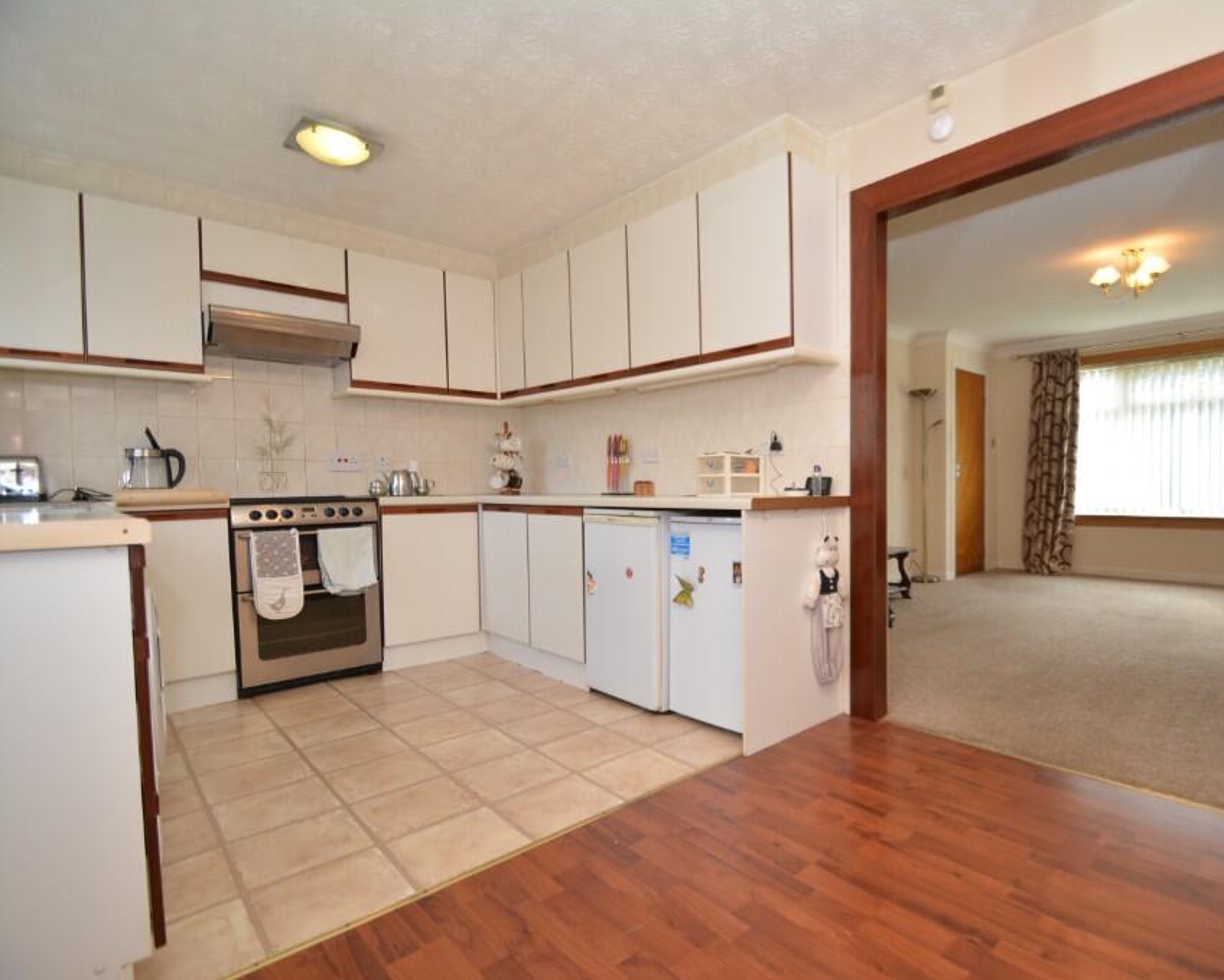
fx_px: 616
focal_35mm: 17
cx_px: 738
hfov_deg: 88.4
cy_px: 488
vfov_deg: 77.0
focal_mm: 10
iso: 250
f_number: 4
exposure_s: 1/60
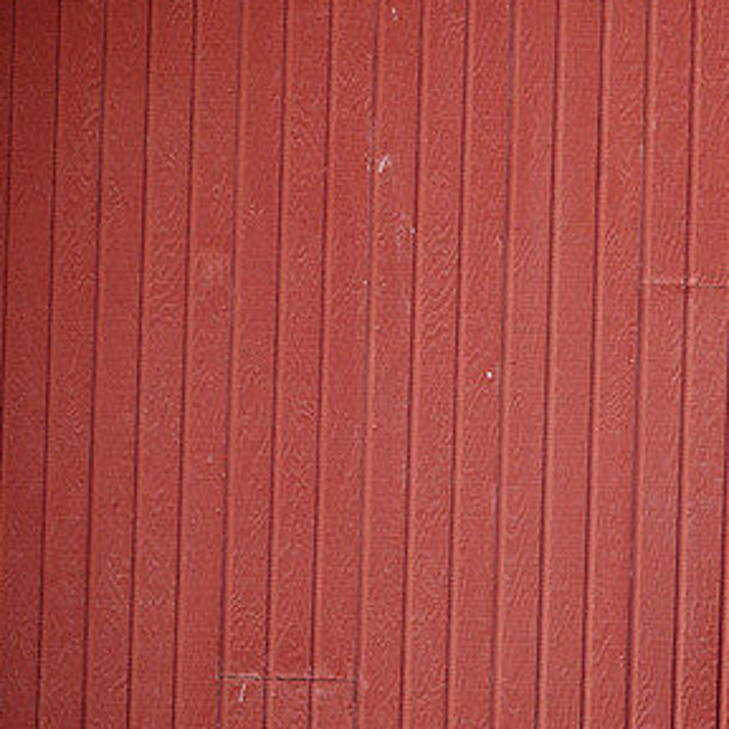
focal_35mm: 333
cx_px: 678
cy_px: 432
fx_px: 7934
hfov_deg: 5.3
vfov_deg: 5.3
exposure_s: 1/160
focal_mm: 130
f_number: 4
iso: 400
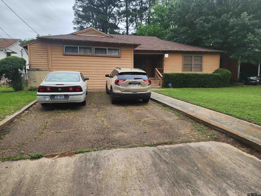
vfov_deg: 58.9
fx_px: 173
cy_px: 98
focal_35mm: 23
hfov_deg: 73.9
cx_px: 130
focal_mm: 6.4
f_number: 1.8
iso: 20
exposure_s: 1/180
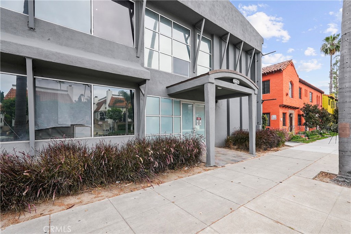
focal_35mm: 16
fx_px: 161
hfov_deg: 95.0
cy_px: 117
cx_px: 176
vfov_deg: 72.1
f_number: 5.6
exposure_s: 1/125
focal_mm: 16.5
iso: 100
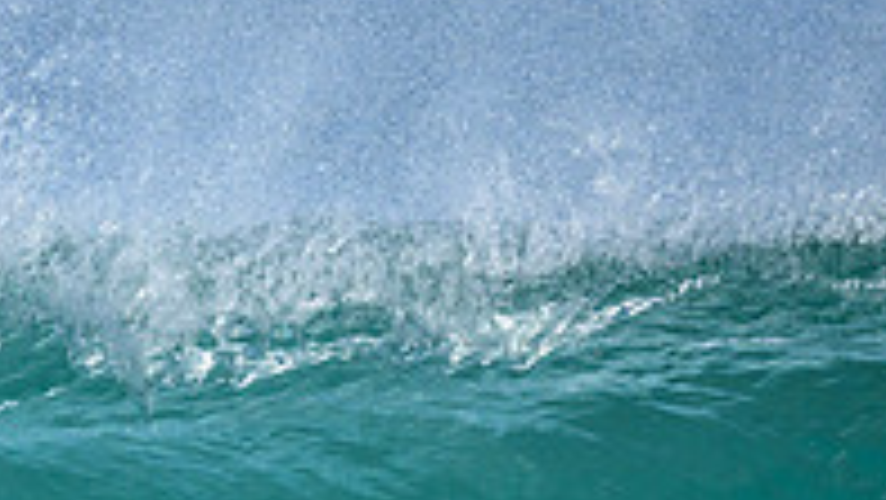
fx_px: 69427
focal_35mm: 2954
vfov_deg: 0.4
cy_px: 695
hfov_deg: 0.7
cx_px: -151
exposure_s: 1/2000
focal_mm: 800
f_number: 6.3
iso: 280
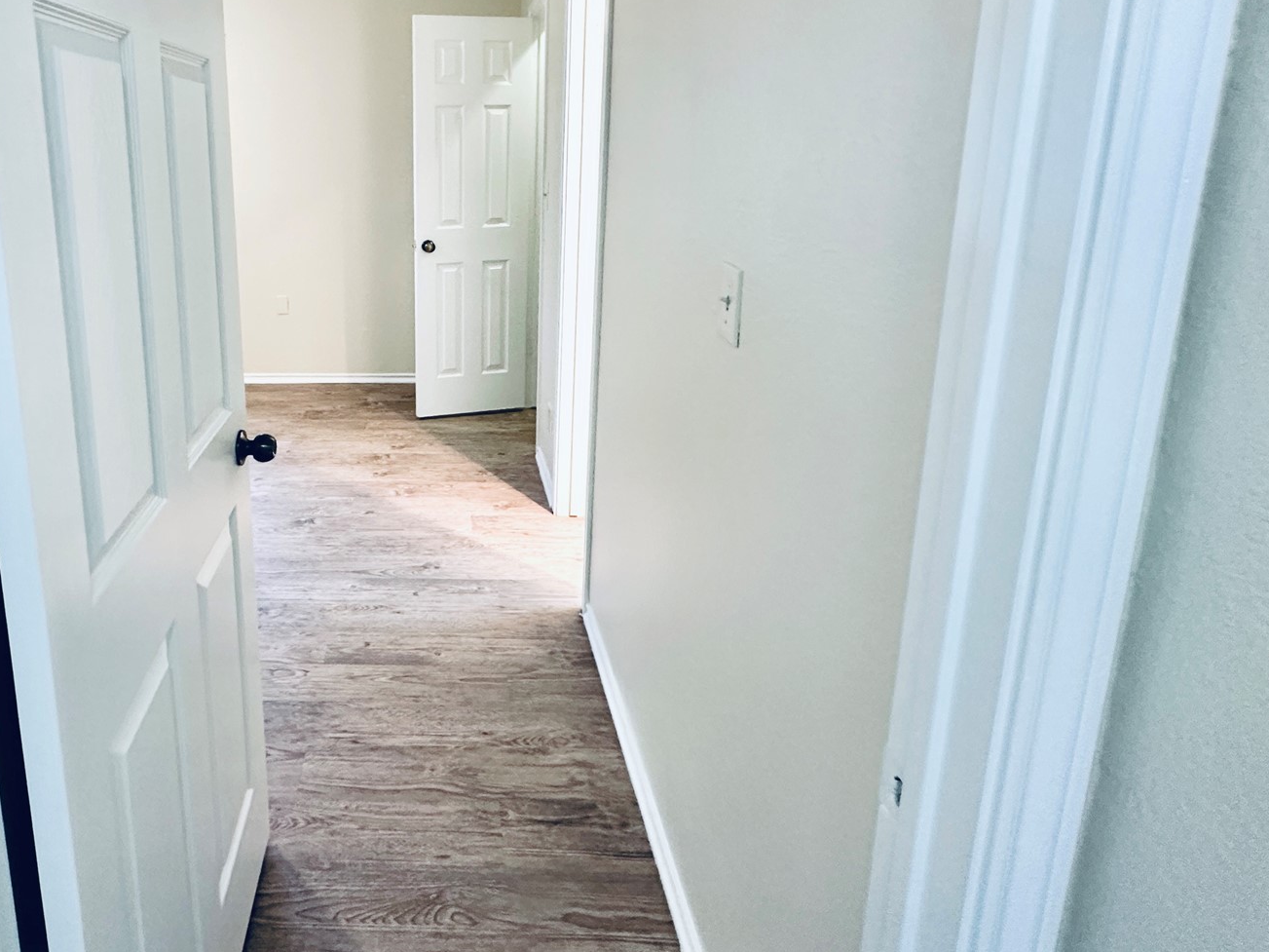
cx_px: 411
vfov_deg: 59.3
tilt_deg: -10.6
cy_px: 299
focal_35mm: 22
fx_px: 806
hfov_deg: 73.8
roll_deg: +0.8
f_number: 2.2
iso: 250
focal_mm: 2.22
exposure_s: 1/60
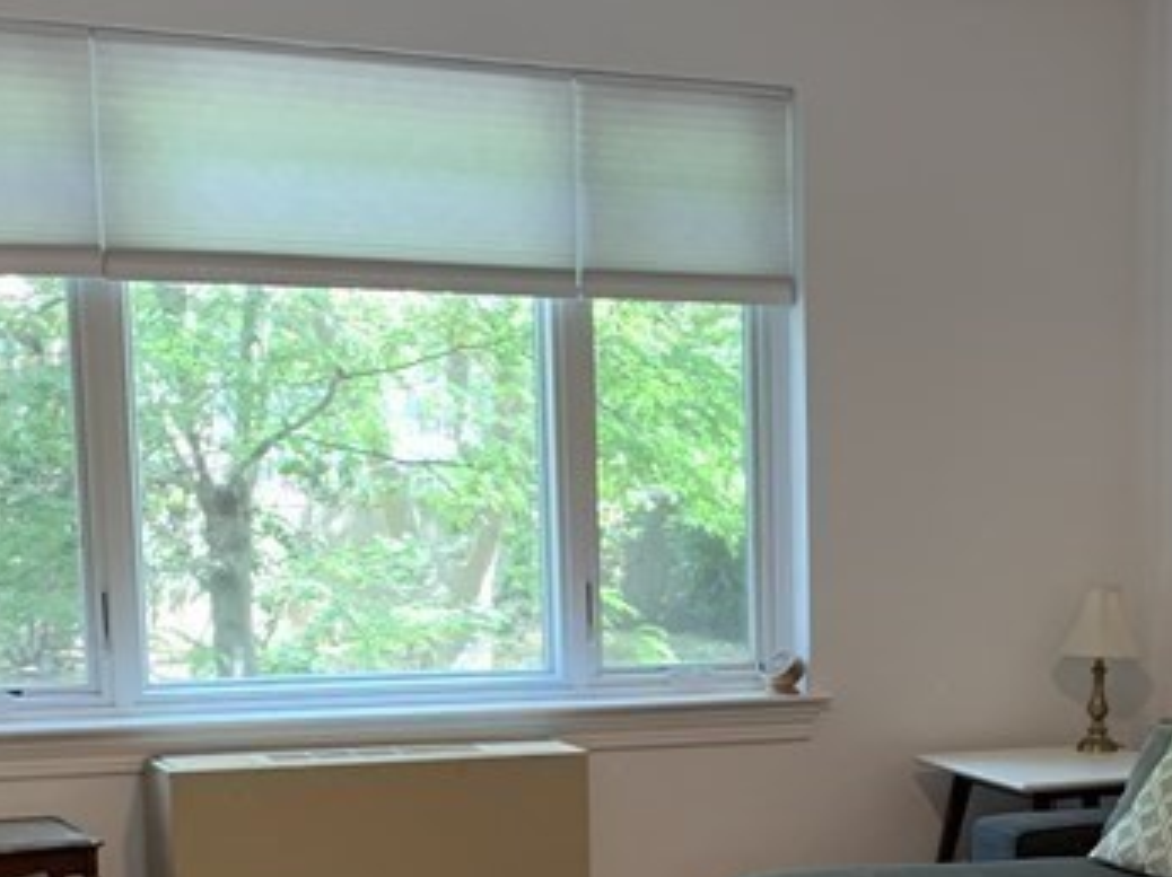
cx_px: 1118
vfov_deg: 18.5
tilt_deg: -9.5
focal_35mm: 77
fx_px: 2605
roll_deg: -1.7
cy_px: 918
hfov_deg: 24.4
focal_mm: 4.25
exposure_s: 1/60
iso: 125
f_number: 1.8
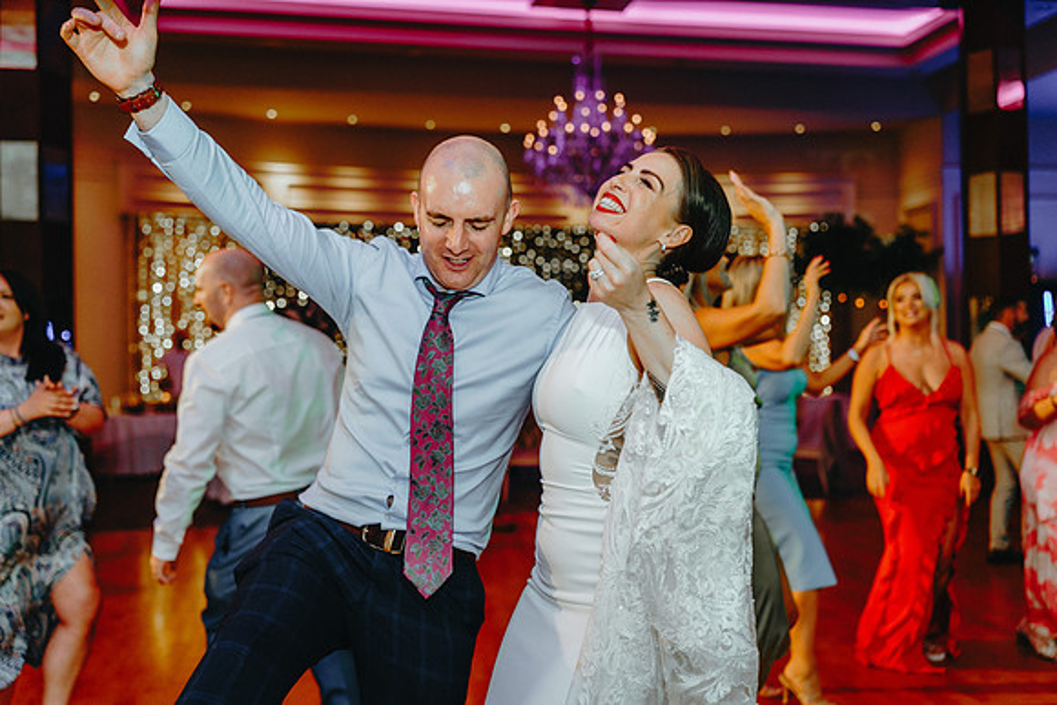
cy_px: 352
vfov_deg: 37.9
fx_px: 1028
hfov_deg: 54.4
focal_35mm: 35
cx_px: 528
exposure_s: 1/250
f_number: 2
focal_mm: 35
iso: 1250
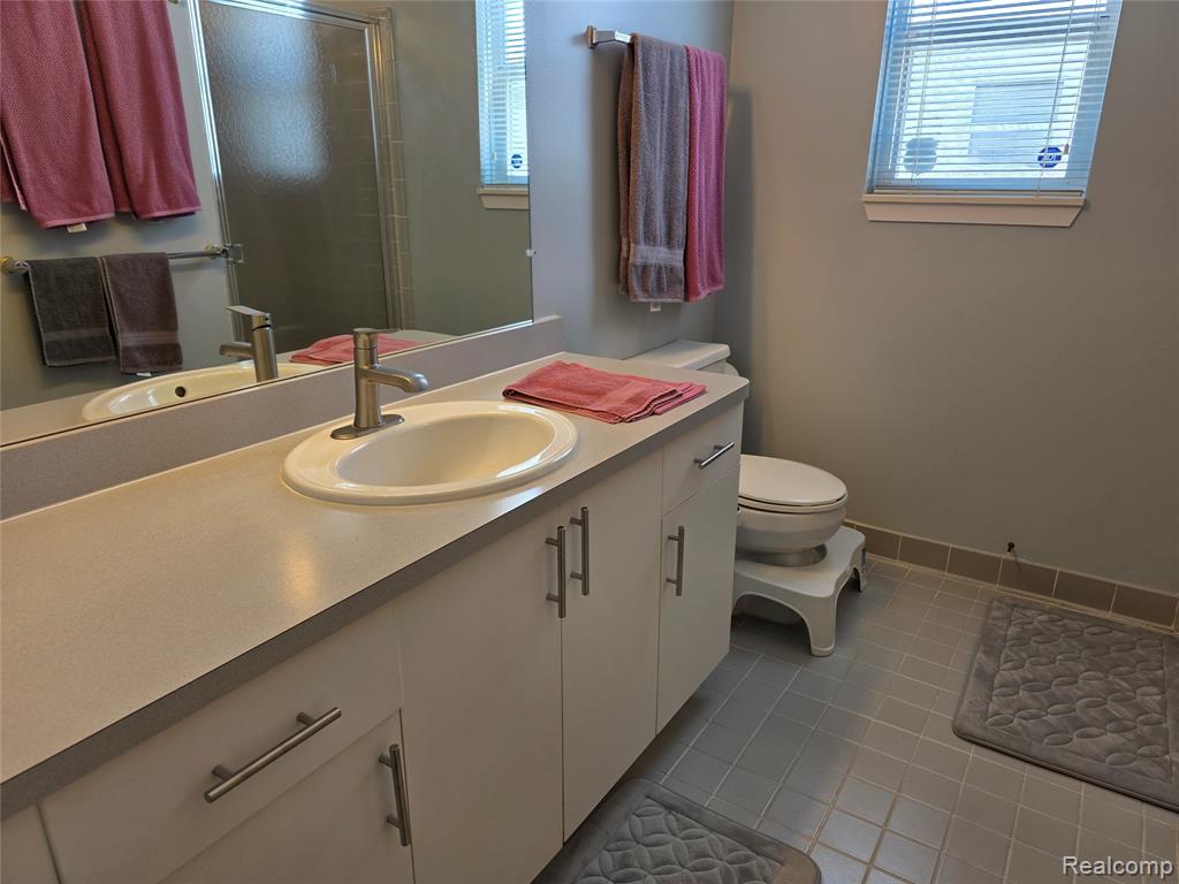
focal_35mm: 23
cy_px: 442
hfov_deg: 73.9
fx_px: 783
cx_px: 590
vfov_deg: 58.9
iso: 64
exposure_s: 1/120
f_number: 1.7
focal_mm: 6.3
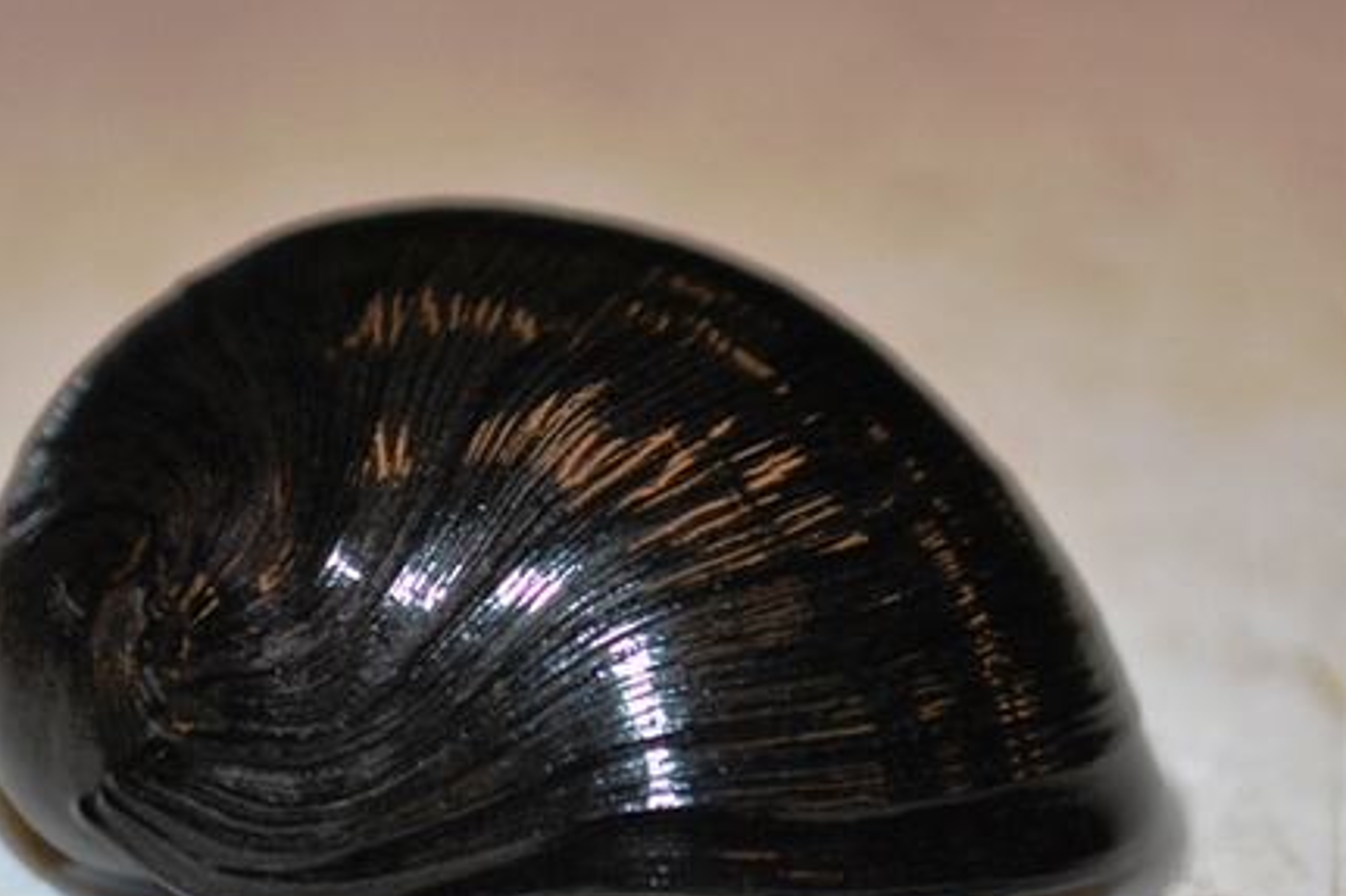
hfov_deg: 17.8
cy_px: 612
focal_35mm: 115
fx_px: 4286
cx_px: 578
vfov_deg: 11.9
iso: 200
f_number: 5.6
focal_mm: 55
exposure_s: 1/60
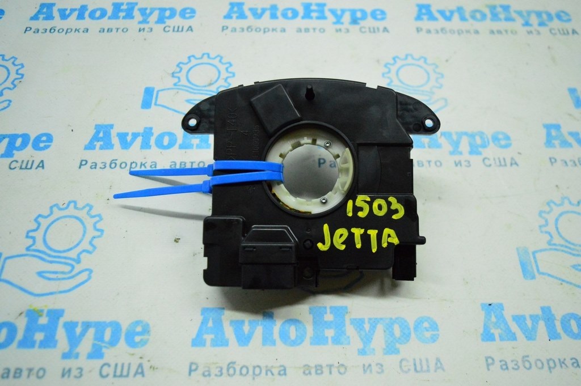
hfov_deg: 59.5
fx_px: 508
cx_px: 290
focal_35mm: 32
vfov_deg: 41.6
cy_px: 193
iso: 6400
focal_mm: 21
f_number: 4
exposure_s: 1/1000
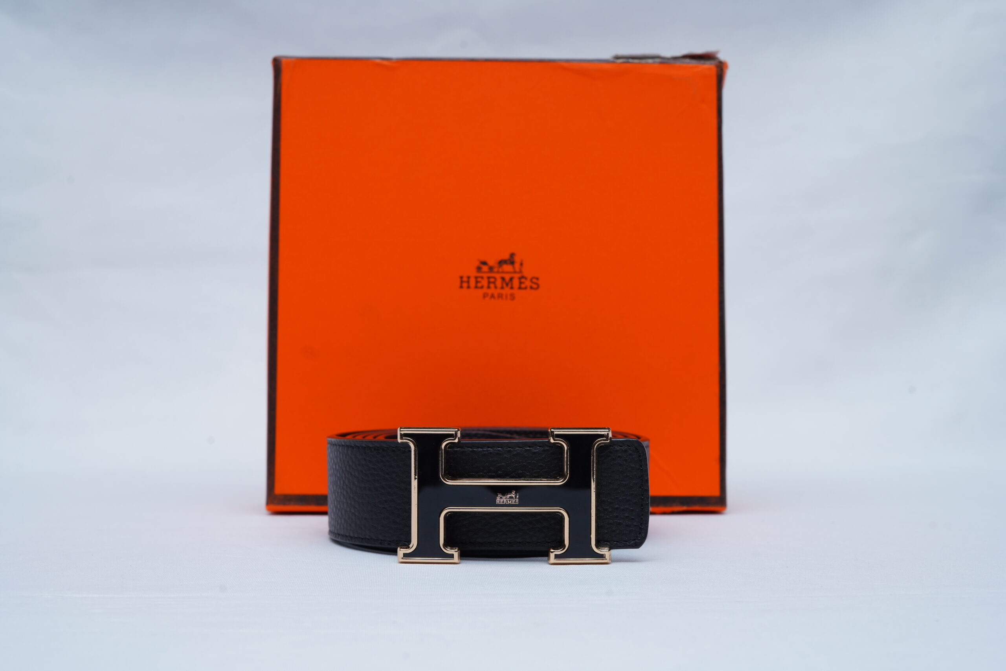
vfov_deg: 27.0
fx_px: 1397
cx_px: 503
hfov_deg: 39.6
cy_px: 336
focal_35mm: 50
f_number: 9
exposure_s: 1/160
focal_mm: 50
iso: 160
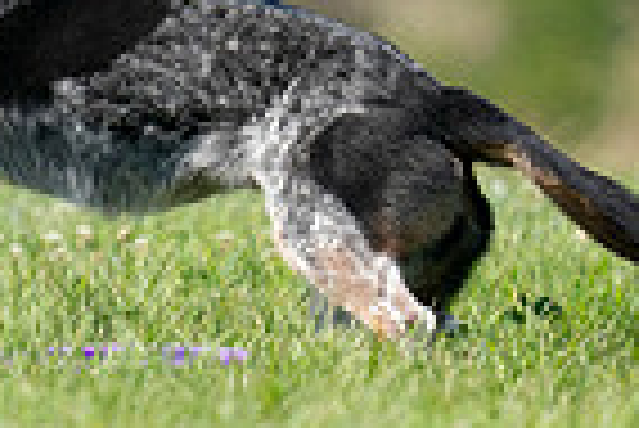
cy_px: -228
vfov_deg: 0.7
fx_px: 35251
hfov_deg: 1.0
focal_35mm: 1984
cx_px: -166
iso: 1250
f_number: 6.3
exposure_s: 1/4000
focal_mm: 485
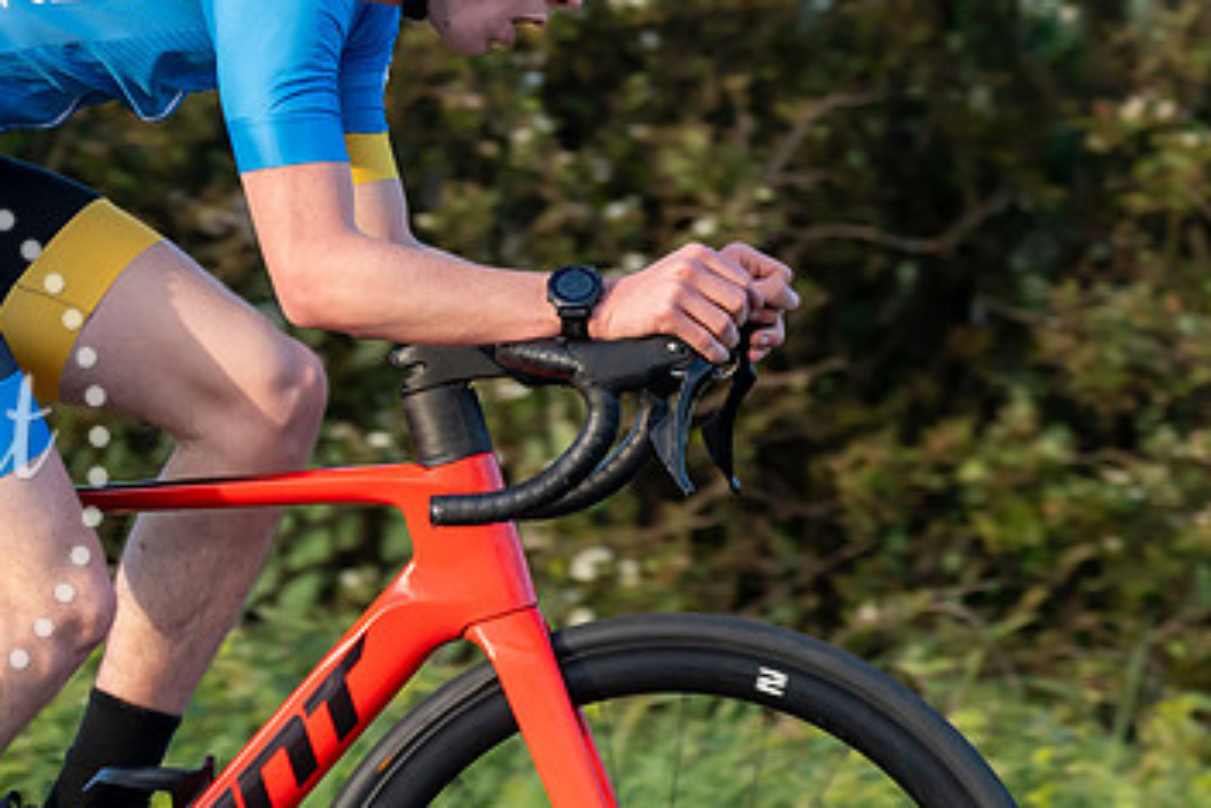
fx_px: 10903
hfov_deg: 6.4
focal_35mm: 324
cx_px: 571
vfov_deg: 4.2
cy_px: 175
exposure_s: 1/1000
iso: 1250
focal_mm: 104
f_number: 4
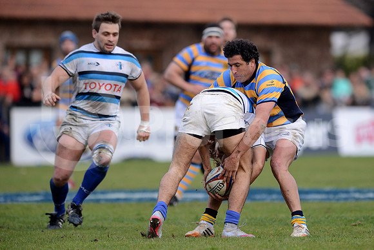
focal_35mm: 420
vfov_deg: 3.3
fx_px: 4364
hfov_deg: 4.9
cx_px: 187
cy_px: 125
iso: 800
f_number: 4
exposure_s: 1/1000
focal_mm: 420
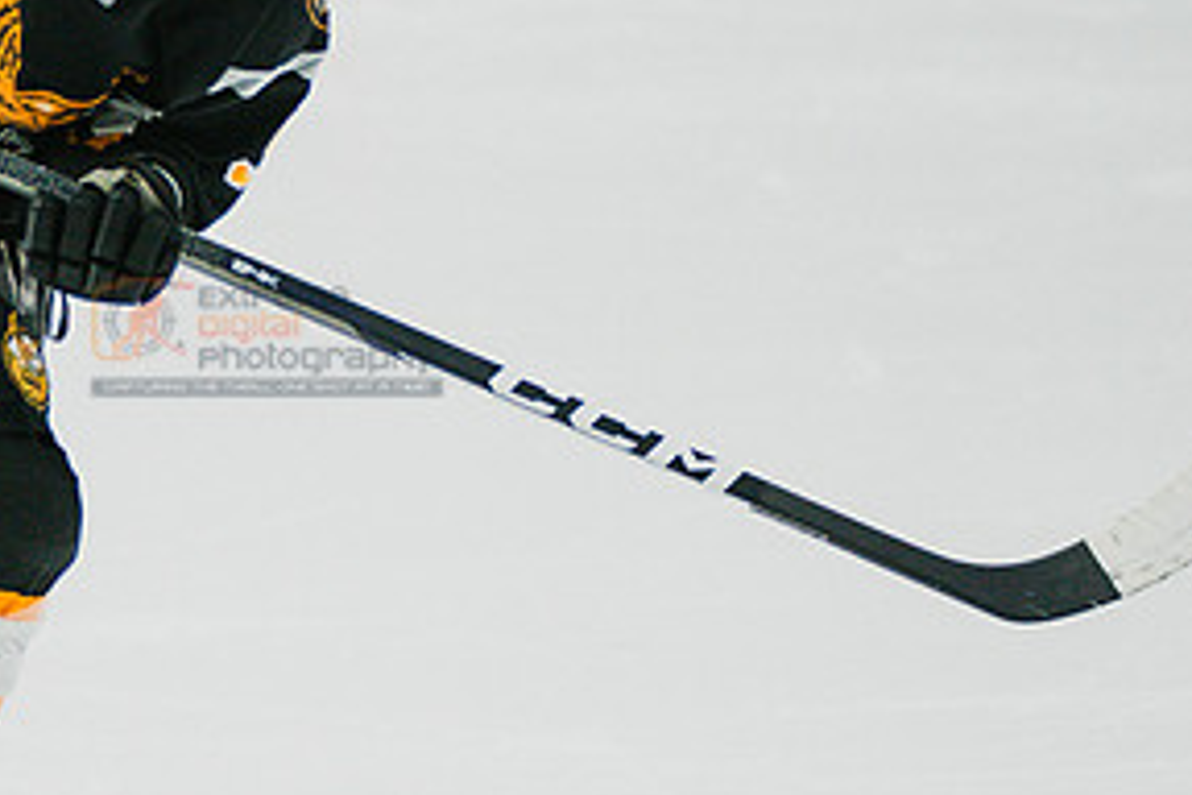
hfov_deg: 5.6
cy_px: 309
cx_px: 68
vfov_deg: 3.7
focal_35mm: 369
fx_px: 12217
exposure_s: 1/1600
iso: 3200
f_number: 3.2
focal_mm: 157
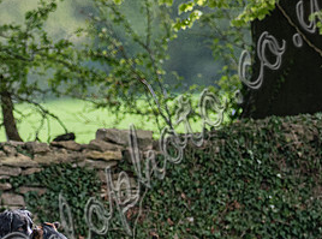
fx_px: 13857
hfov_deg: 1.3
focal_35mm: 1495
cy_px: 271
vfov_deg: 1.0
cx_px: -43
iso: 400
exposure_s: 1/2000
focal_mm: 300
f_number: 3.2
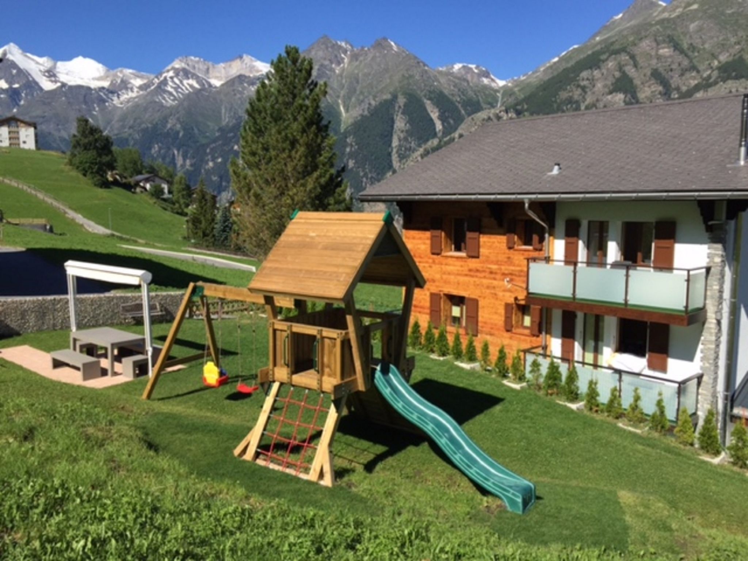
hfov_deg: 61.7
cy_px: 280
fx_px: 627
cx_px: 374
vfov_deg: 48.2
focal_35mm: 29
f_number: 2.2
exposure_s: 1/1799
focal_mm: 4.15
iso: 32
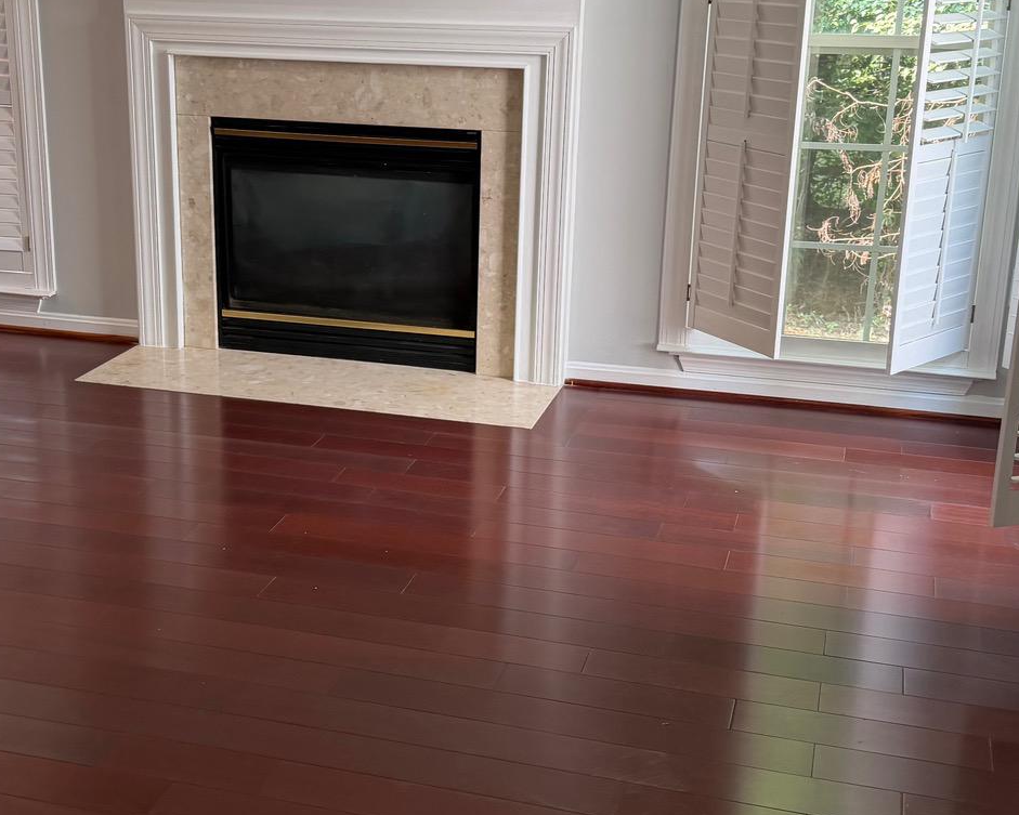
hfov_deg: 36.4
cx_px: 371
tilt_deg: -15.4
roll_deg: -0.3
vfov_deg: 29.7
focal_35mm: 51
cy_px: 369
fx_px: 1538
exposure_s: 1/120
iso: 160
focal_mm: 6.76
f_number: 1.78
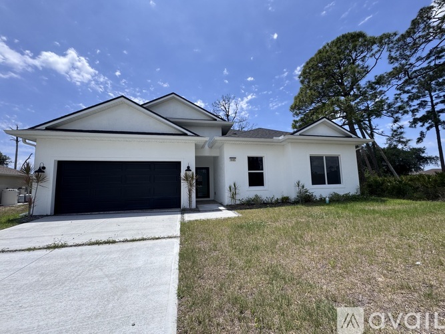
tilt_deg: +4.9
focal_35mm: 14
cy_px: 167
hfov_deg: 102.1
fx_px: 180
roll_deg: +0.8
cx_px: 222
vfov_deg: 85.7
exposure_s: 1/2415
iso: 50
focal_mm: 2.22
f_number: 2.2
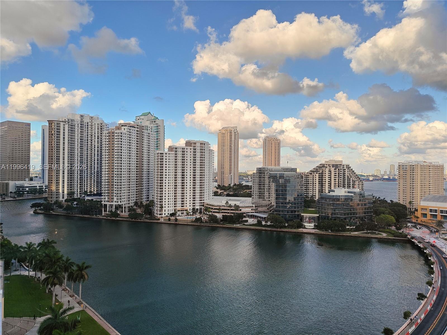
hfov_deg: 71.6
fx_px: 310
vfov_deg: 56.8
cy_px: 168
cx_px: 224
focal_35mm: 24
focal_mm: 5.59
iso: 50
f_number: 1.8
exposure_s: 1/1081
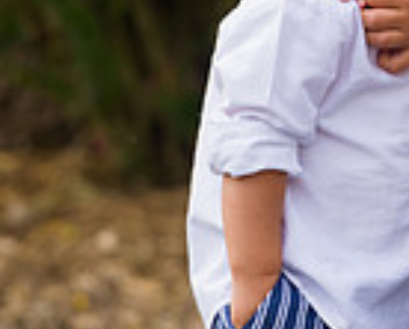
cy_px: -141
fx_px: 8358
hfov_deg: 2.8
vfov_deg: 2.3
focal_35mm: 689
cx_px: 379
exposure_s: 1/640
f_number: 4
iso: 200
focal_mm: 175
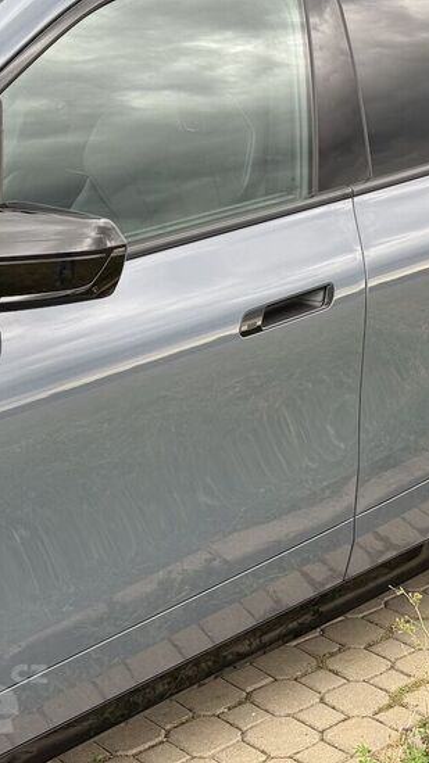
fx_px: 1417
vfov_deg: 30.2
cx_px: 265
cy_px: 382
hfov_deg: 17.2
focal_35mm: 70
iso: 100
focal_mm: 6.76
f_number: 1.78
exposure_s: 1/244
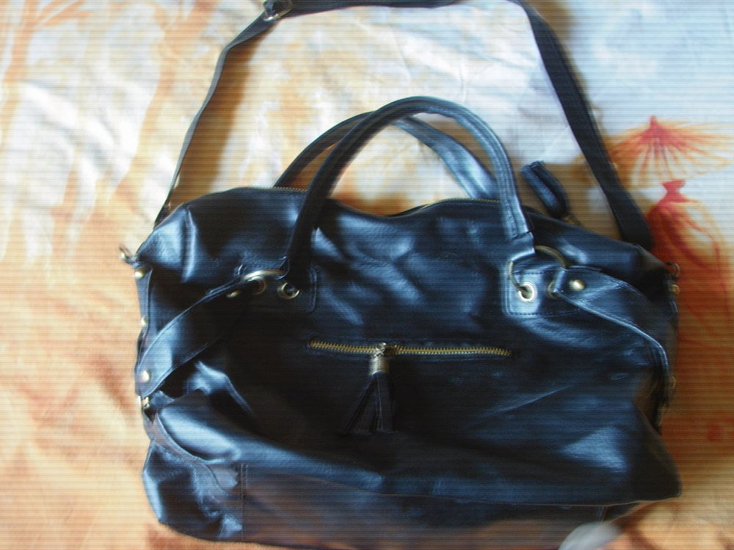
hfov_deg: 47.9
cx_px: 367
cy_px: 275
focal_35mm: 39
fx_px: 827
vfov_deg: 36.8
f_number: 3.5
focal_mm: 6.6
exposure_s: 1/8
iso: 63
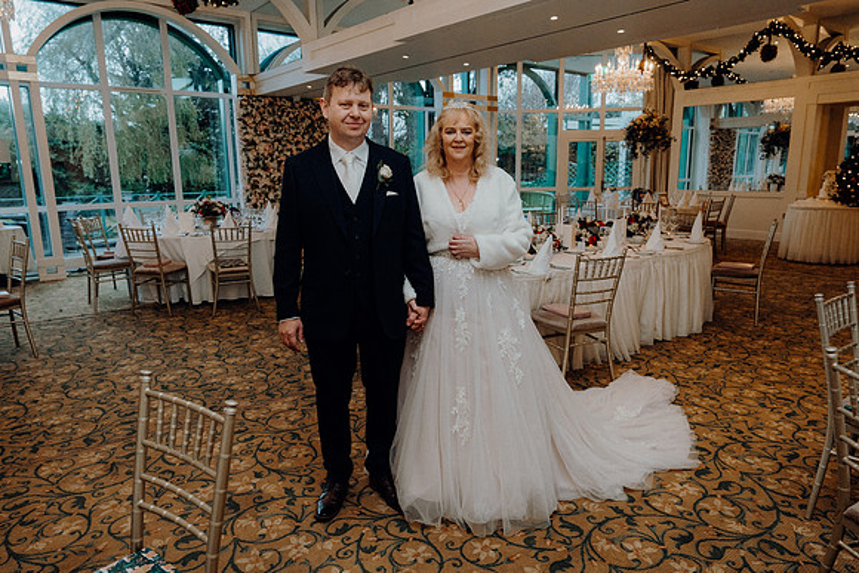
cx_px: 430
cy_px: 286
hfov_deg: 73.3
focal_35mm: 24
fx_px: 577
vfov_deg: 52.8
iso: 2500
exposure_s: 1/200
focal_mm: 24
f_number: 3.5
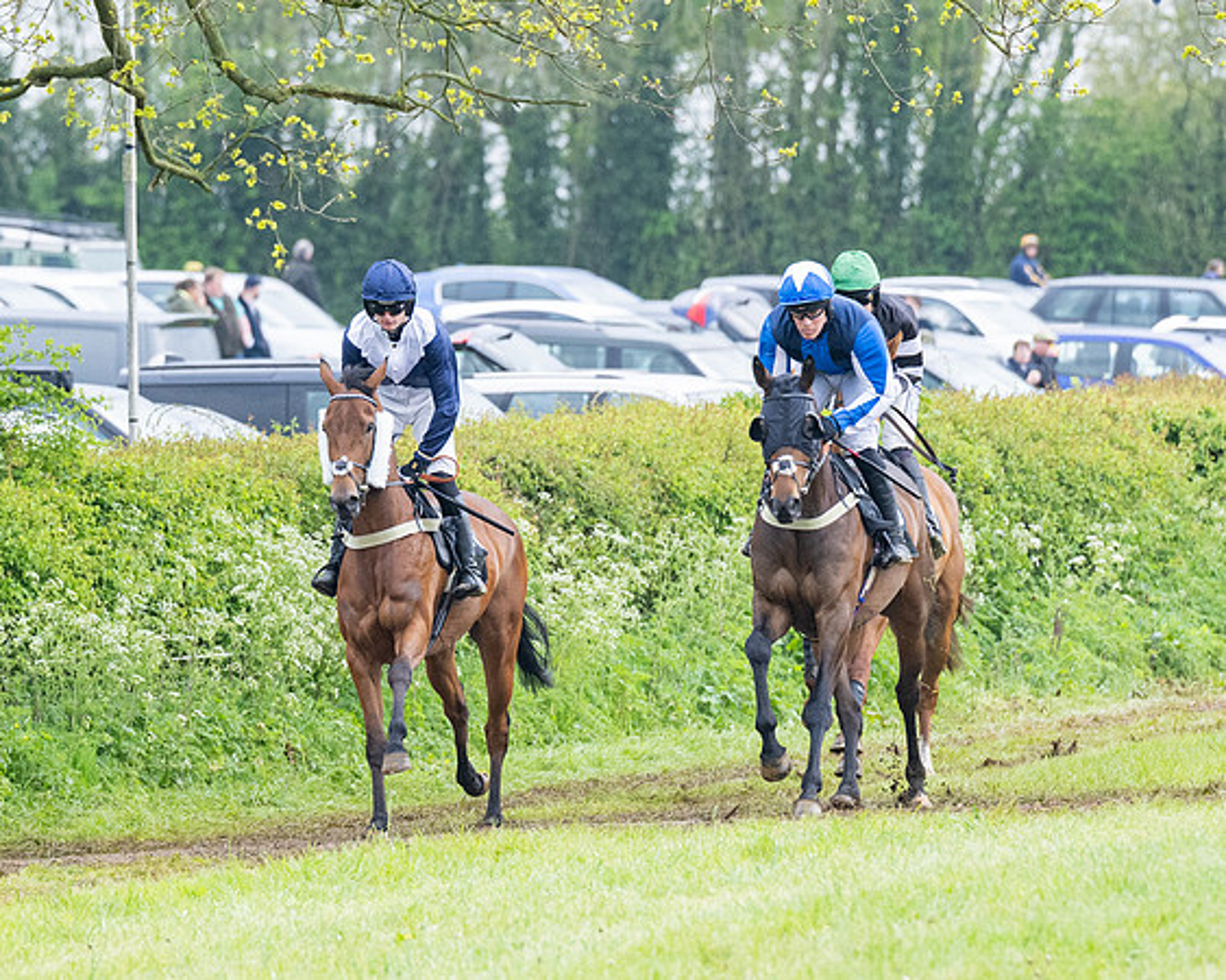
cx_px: 407
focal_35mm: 511
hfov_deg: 3.8
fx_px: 18522
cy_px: 471
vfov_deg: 3.0
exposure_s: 1/1250
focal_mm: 200
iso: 800
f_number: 4
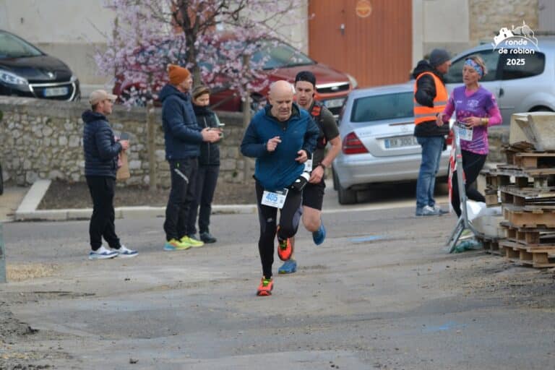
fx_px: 3468
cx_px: 278
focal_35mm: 225
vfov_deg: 6.1
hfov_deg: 9.1
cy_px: 185
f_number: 5
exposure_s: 1/500
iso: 560
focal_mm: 150
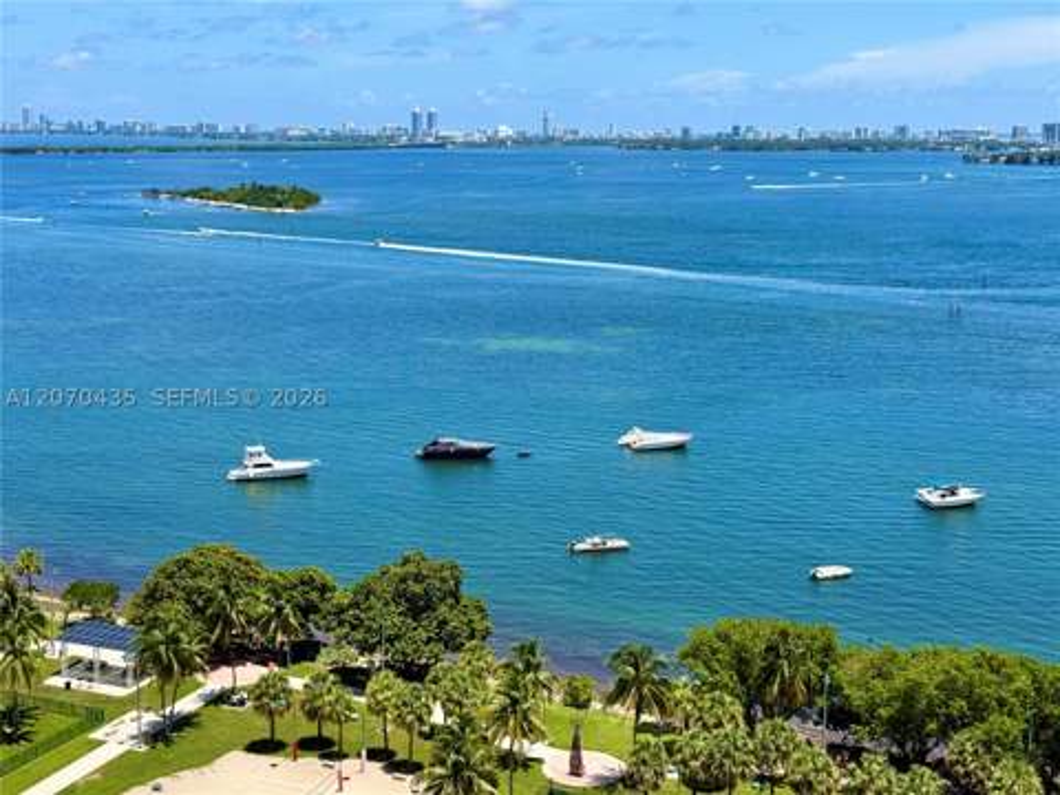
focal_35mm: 48
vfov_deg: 30.3
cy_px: 398
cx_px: 530
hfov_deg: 39.7
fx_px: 1470
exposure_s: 1/3891
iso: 64
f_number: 1.78
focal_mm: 6.76
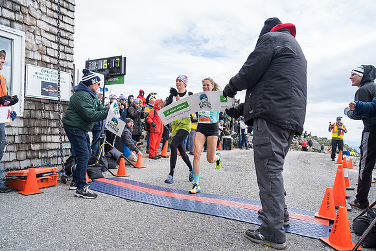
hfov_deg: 73.7
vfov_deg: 53.2
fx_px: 251
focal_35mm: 24
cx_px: 188
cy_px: 126
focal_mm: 24
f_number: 4
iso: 250
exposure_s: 1/1000
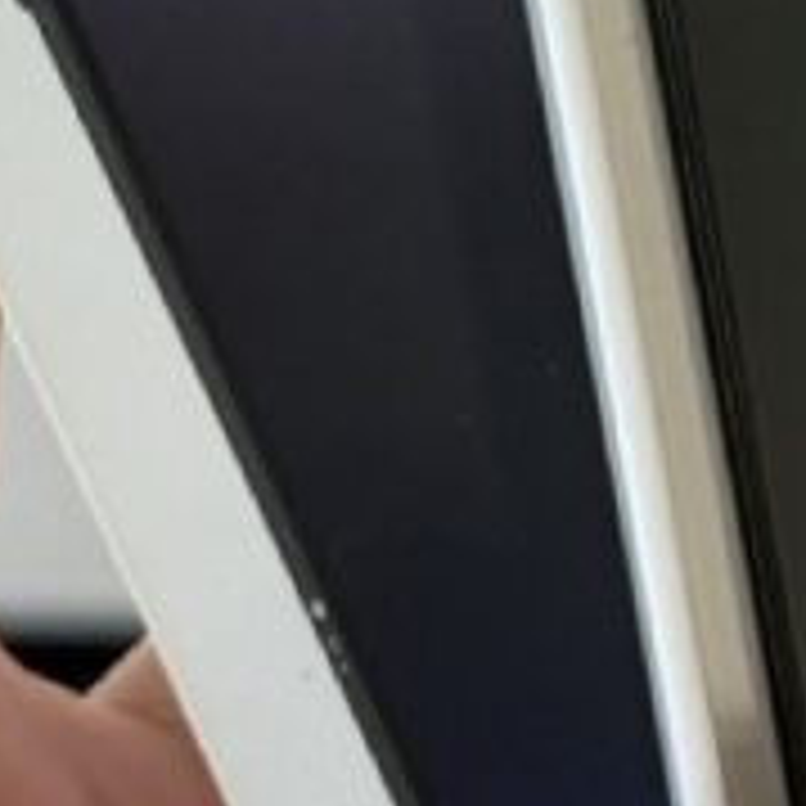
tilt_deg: -0.1
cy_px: -486
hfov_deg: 7.2
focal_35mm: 243
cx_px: 923
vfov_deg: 7.1
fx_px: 6401
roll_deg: -2.4
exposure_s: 1/519
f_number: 1.78
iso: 100
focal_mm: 6.76
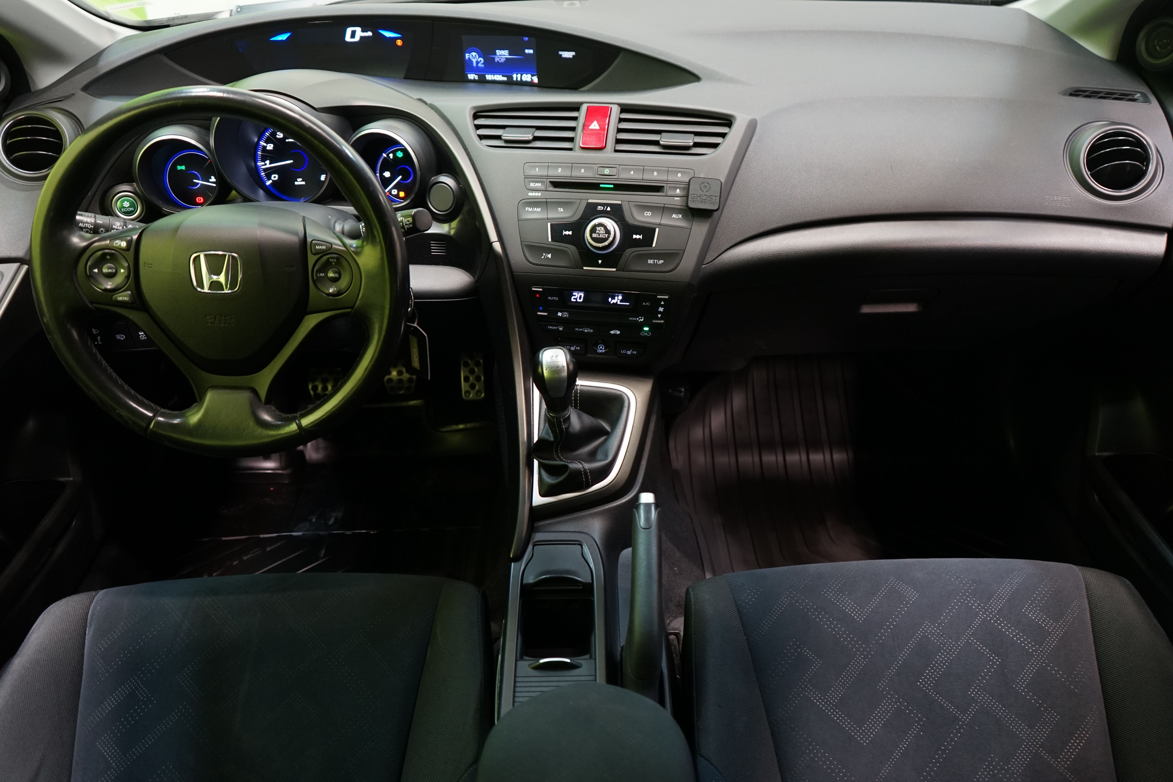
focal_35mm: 29
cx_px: 586
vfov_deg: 45.0
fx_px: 945
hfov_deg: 63.7
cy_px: 391
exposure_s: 1/30
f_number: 3.5
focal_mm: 29
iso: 1000
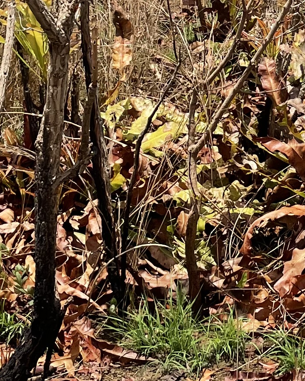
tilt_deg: -4.2
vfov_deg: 15.6
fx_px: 1320
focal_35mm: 117
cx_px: 346
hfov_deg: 12.9
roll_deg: -0.7
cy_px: -118
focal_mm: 4.2
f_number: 1.6
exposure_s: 1/4132
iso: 32
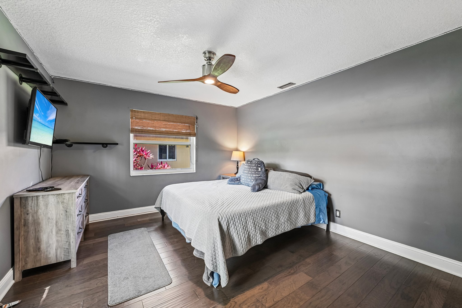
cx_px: 231
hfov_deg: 104.3
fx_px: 180
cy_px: 154
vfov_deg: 81.2
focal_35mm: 14
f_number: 7.1
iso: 360
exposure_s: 1/13
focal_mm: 14
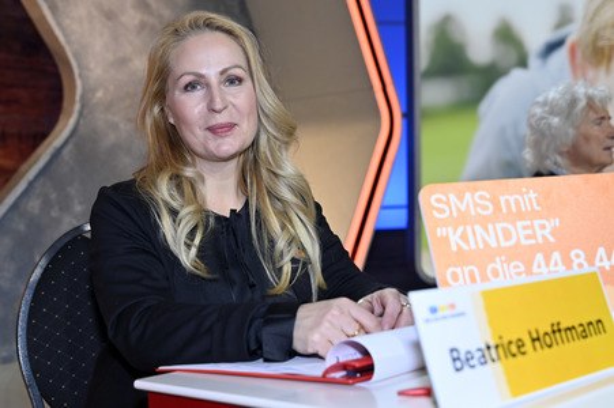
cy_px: 204
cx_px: 307
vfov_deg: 31.8
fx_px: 716
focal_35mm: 42
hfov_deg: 46.4
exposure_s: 1/200
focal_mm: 42
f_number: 4
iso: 1000
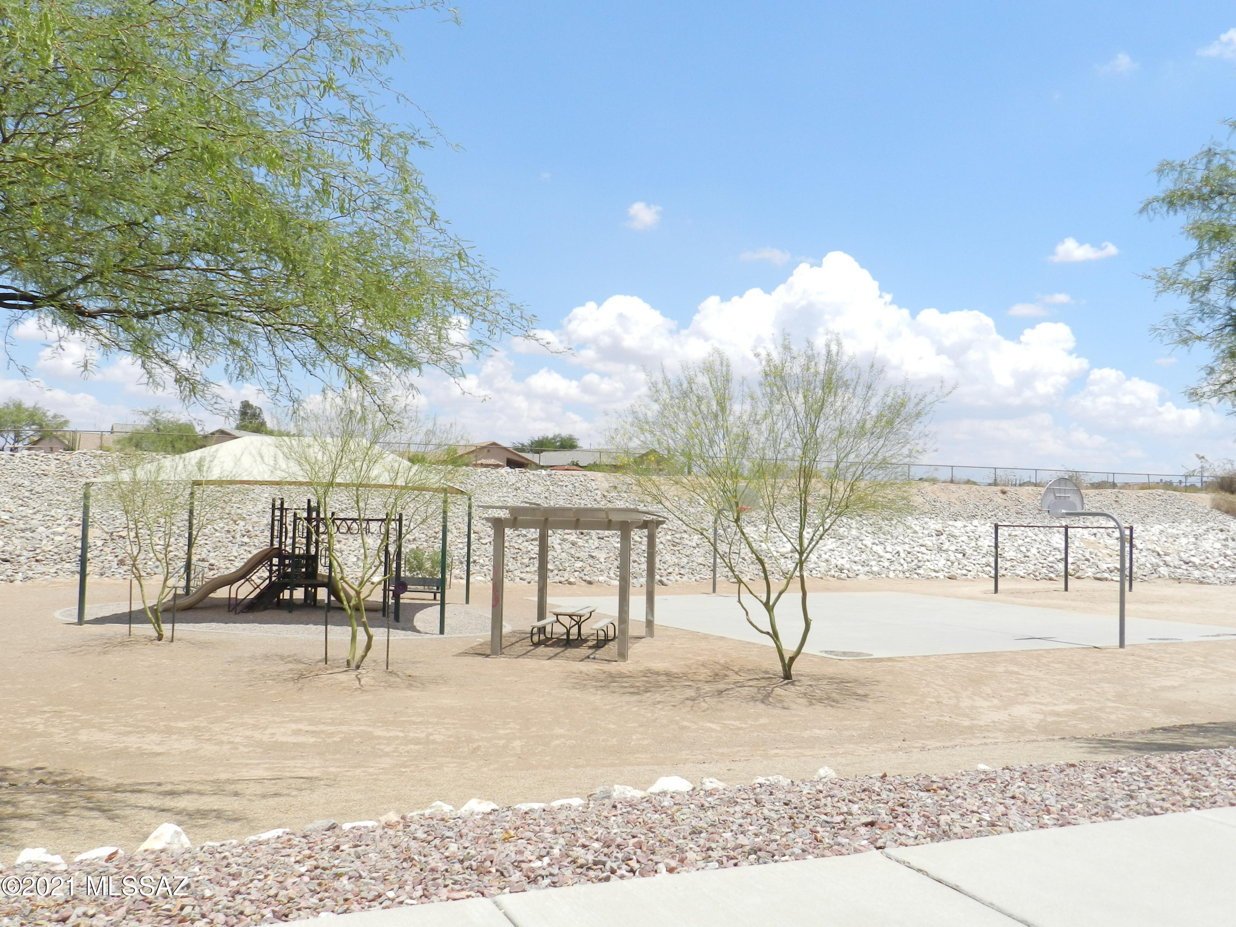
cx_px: 618
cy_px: 464
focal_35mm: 32
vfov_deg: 44.2
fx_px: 1143
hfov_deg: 56.8
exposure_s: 1/1500
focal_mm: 5.6
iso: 160
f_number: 3.7
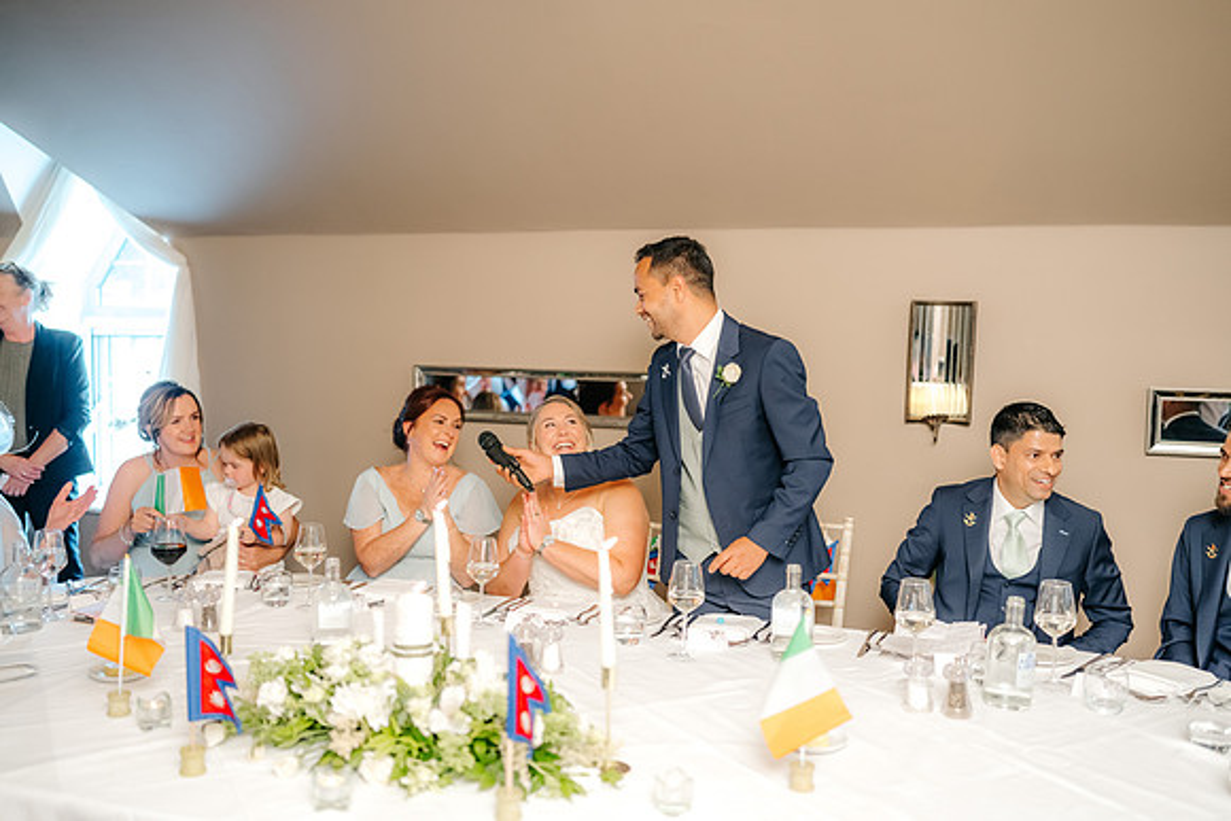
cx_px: 616
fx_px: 1197
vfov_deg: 37.9
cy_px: 410
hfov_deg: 54.4
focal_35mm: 35
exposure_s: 1/200
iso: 1000
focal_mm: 35
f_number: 1.4
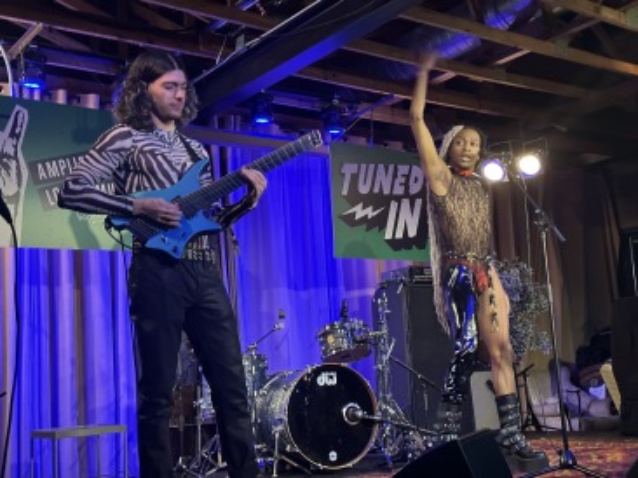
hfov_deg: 39.7
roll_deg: +3.0
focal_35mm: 48
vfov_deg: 30.2
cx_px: 319
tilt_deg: +7.7
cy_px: 239
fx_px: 884
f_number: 1.78
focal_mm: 6.86
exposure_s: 1/22
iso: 640
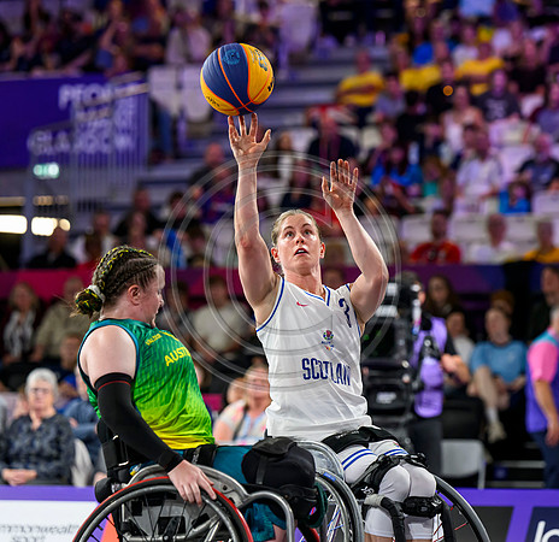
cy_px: 296
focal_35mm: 209
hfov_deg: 8.5
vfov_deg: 8.2
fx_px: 3765
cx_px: 301
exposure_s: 1/1600
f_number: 3.2
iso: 2500
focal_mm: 145
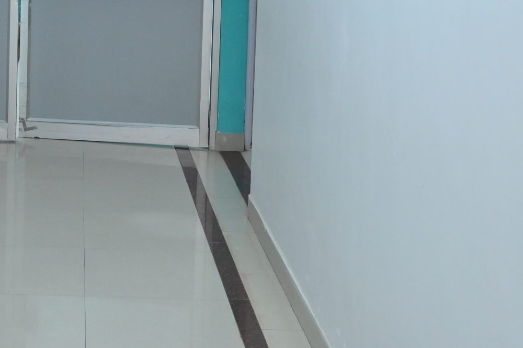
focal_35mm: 76
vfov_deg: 17.2
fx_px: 1106
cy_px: -46
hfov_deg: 25.8
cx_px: 58
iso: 2000
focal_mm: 32.5
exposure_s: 1/125
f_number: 6.3
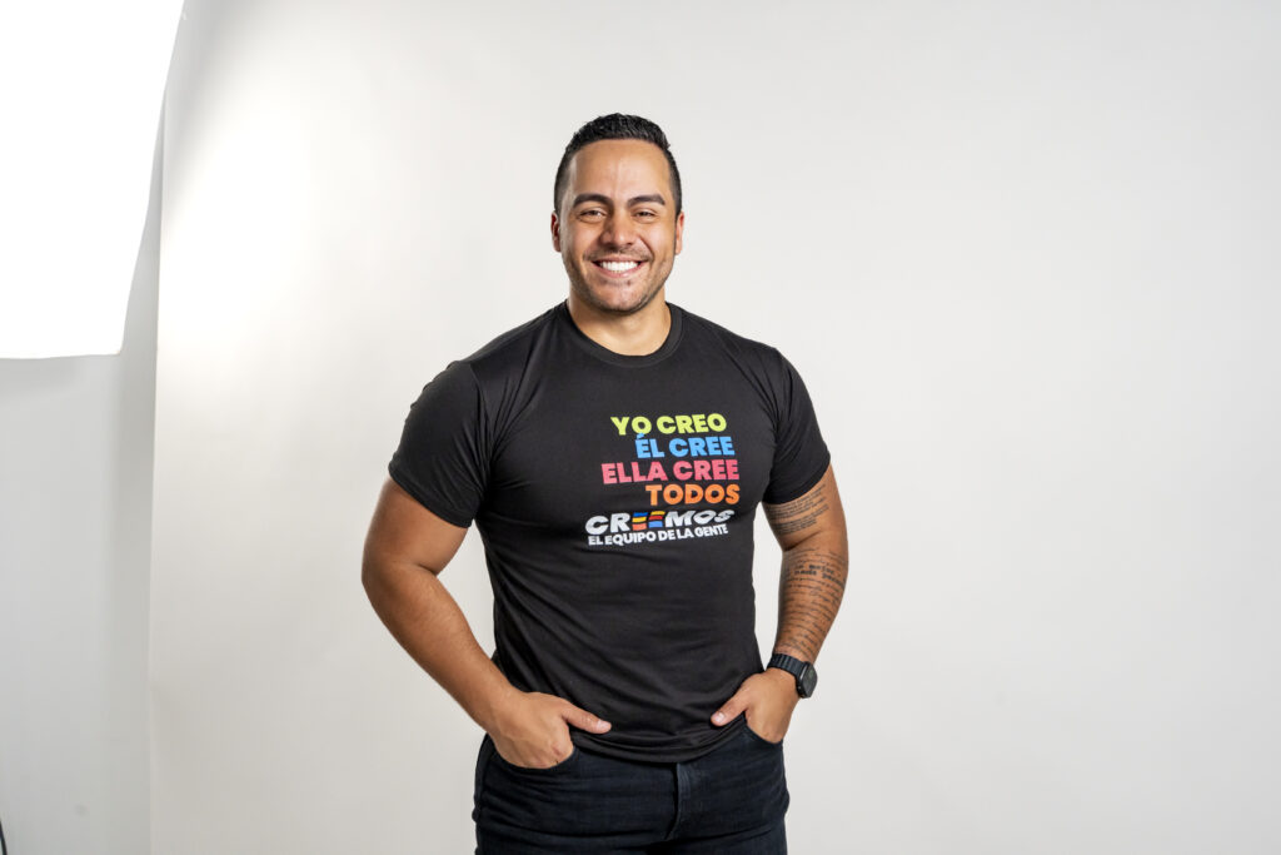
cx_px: 640
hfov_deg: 48.5
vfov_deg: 33.4
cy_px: 428
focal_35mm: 40
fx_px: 1423
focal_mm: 40
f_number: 8
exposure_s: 1/160
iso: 2500
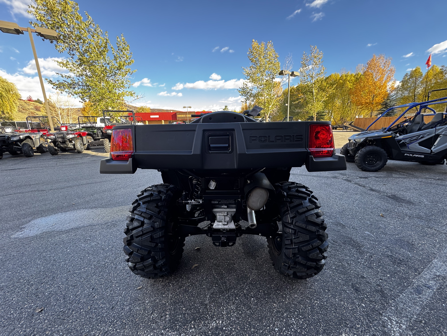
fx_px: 181
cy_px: 168
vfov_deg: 85.7
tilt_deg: -15.3
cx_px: 224
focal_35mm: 14
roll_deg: +1.5
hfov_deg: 102.1
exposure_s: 1/99
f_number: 2.2
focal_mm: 2.22
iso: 50
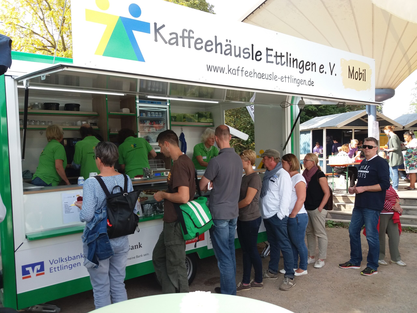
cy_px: 156
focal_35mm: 28
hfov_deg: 63.4
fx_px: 337
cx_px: 208
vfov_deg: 49.7
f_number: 1.9
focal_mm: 3.7
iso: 64
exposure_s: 1/277
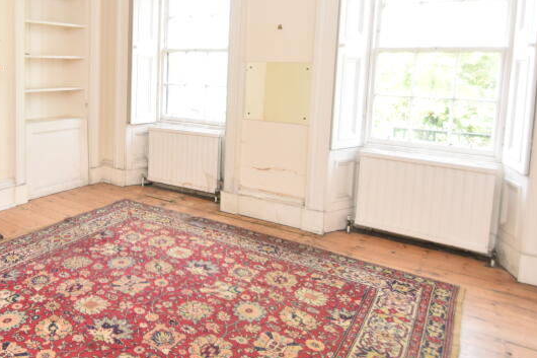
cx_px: 137
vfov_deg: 43.6
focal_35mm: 29
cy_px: 94
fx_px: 432
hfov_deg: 60.3
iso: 800
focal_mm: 10
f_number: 4
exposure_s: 1/125
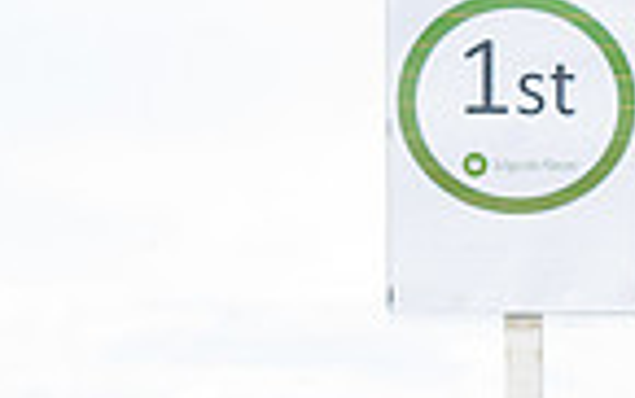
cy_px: 734
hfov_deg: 6.6
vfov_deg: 4.1
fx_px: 5458
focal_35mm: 315
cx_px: 929
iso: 400
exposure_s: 1/640
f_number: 5
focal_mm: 41
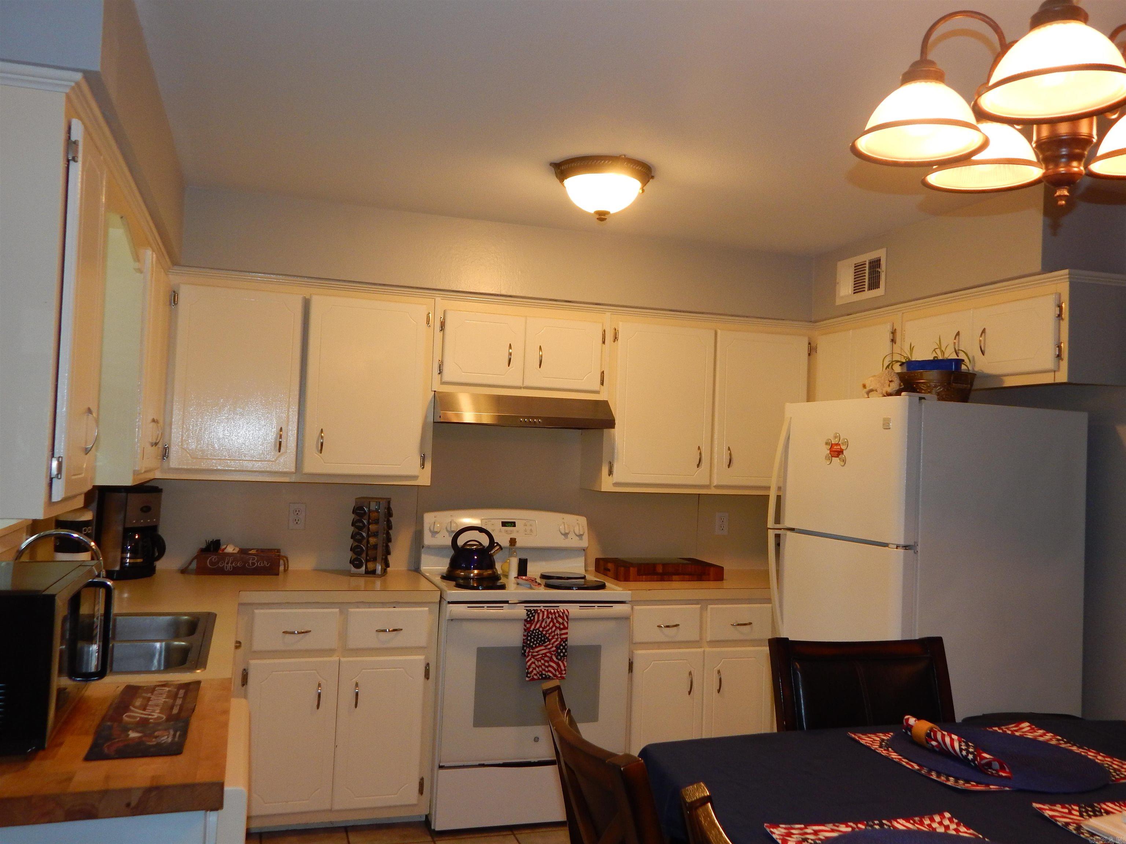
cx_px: 563
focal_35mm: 28
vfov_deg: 49.7
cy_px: 422
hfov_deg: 63.4
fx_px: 911
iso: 200
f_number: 3.2
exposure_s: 1/30
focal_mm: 5.1
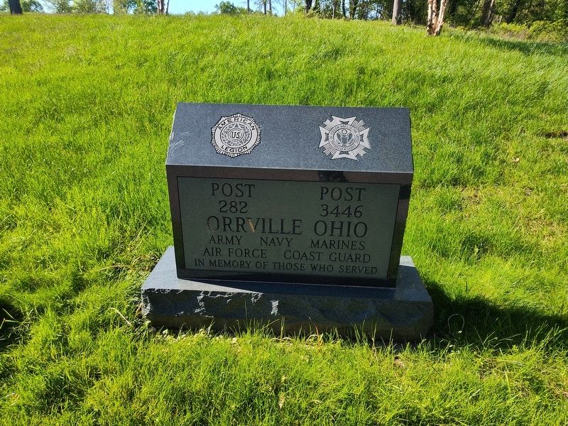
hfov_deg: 73.9
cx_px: 284
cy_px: 213
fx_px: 377
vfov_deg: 58.9
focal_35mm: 23
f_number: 1.8
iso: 100
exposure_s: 1/505
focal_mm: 5.56
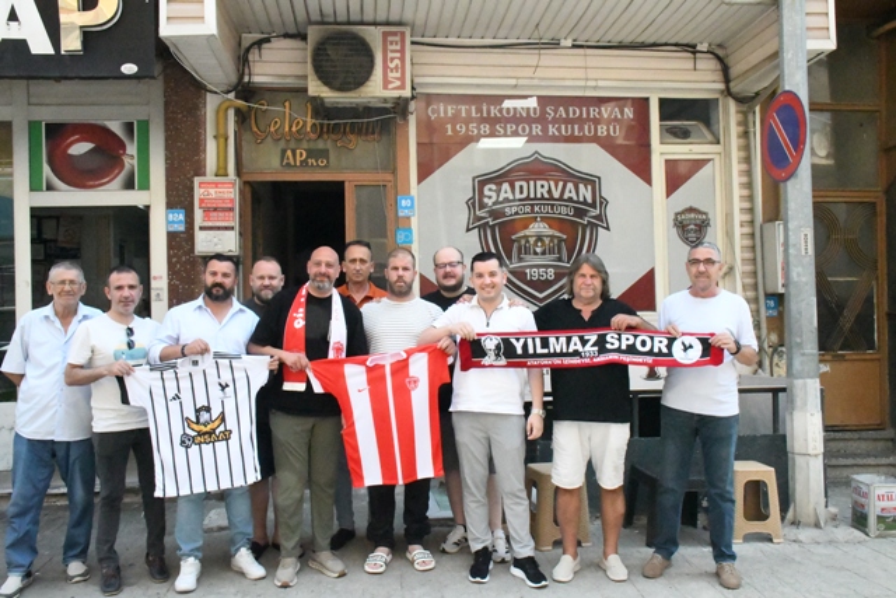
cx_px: 448
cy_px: 299
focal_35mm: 34
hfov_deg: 55.8
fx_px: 846
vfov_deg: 38.9
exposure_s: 1/1000
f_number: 16
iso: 32000
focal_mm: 23
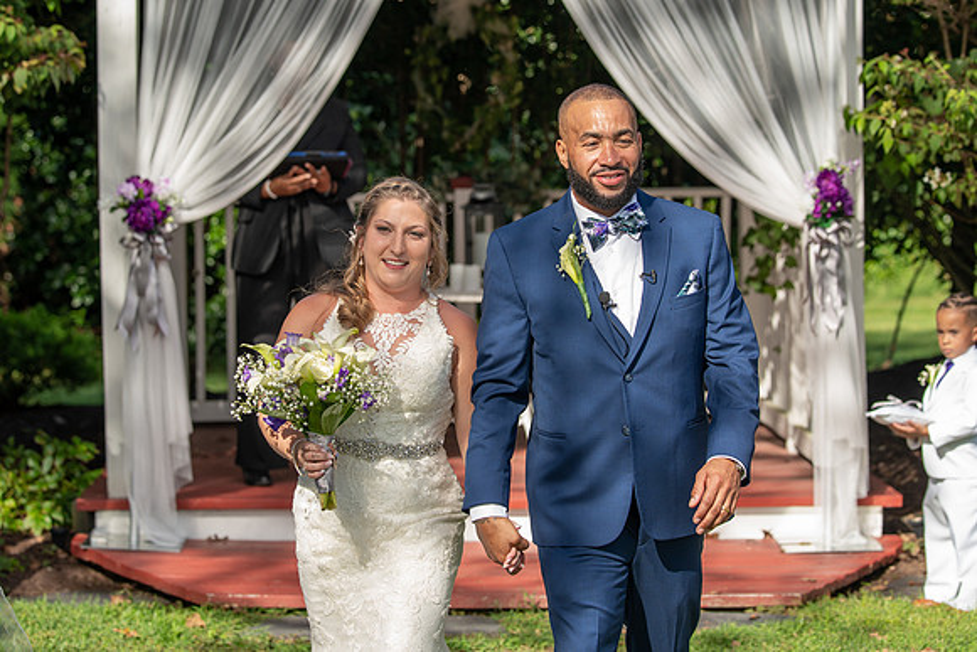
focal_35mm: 105
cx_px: 459
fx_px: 2863
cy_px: 265
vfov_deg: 13.0
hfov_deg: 19.4
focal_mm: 88
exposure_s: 1/400
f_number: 4
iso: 50
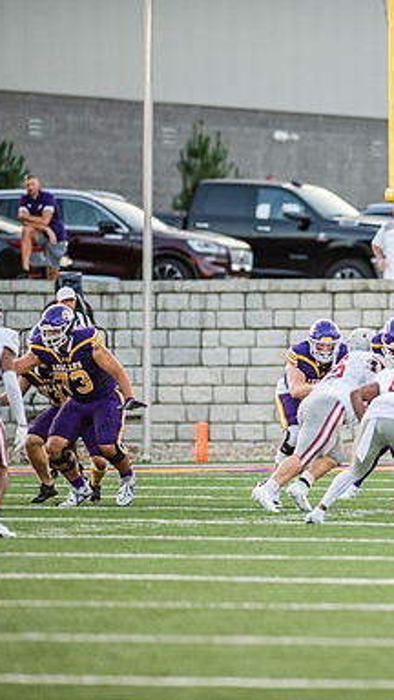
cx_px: 474
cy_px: 351
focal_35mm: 475
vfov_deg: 4.5
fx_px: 8822
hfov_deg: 2.6
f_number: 3.2
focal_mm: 300
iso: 1250
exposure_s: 1/1000
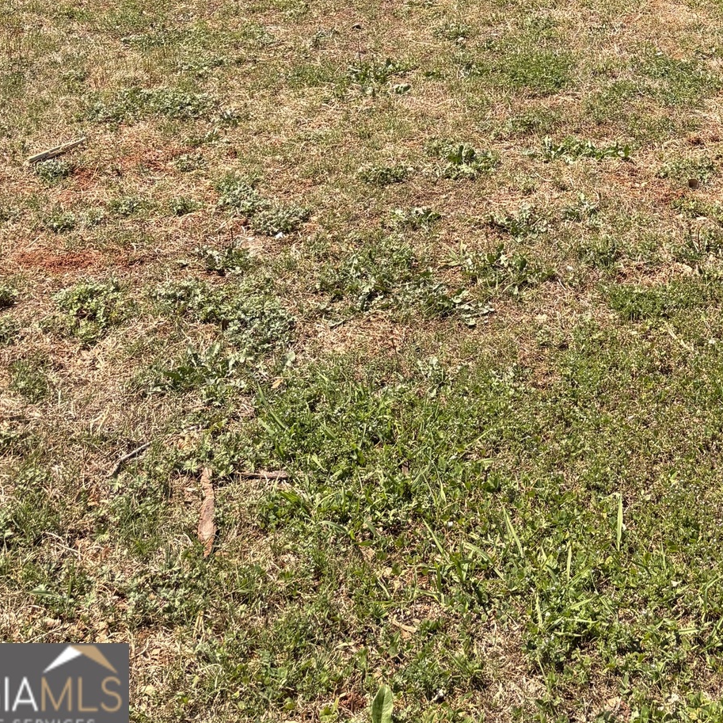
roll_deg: -0.3
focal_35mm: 58
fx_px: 1371
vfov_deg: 25.9
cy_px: -178
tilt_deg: -7.0
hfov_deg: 29.1
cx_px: 540
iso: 50
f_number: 1.6
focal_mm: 5.96
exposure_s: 1/1695
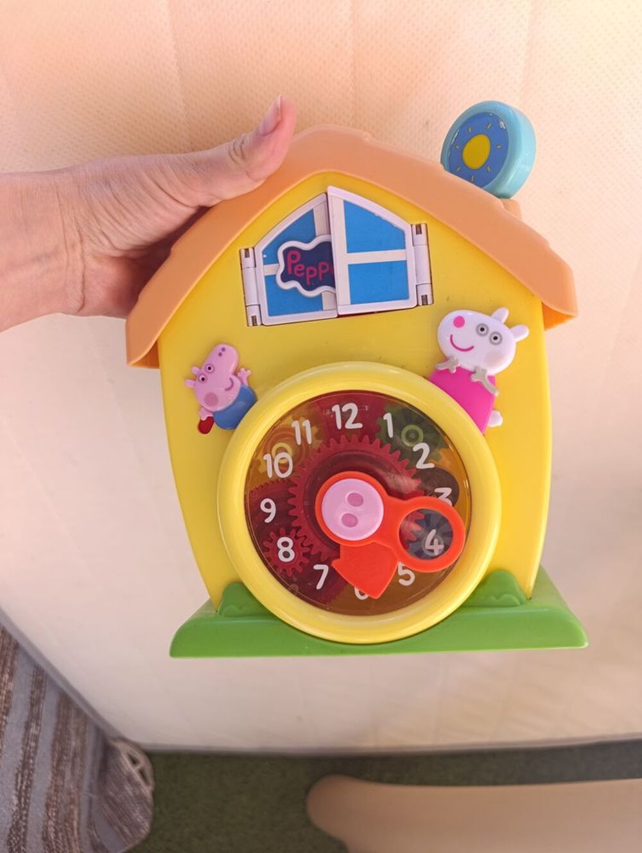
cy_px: 426
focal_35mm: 23
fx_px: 567
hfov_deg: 59.0
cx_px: 321
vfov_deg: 73.8
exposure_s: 1/161
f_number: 1.6
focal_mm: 6.14
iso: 50
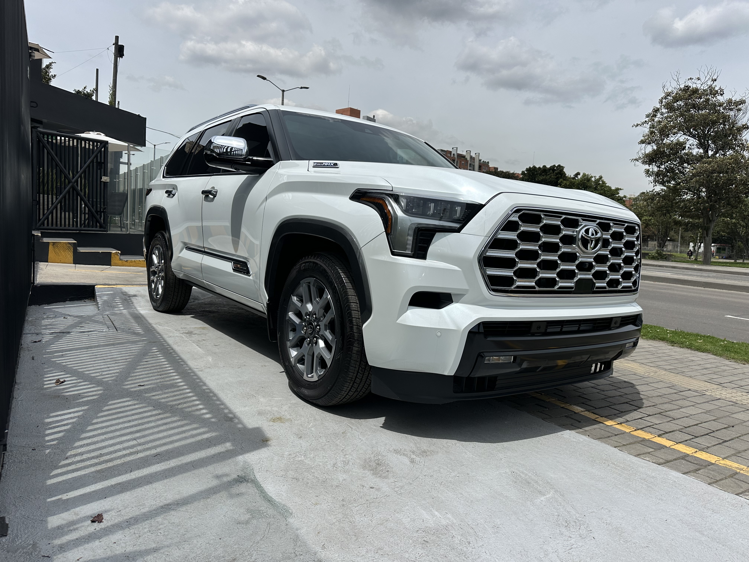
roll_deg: -4.0
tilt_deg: -5.5
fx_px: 519
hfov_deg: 71.6
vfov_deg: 56.8
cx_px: 374
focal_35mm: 24
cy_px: 281
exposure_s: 1/8197
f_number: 1.78
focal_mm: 6.86
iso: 80
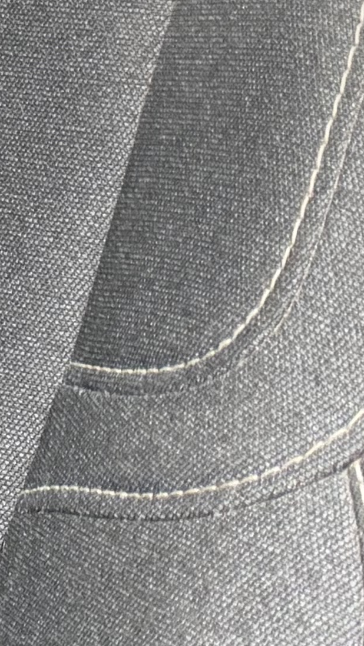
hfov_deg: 8.0
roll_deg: +1.5
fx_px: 2333
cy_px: 127
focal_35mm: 136
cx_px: -628
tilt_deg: -11.3
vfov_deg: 15.7
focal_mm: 6.76
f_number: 1.78
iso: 125
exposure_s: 1/199
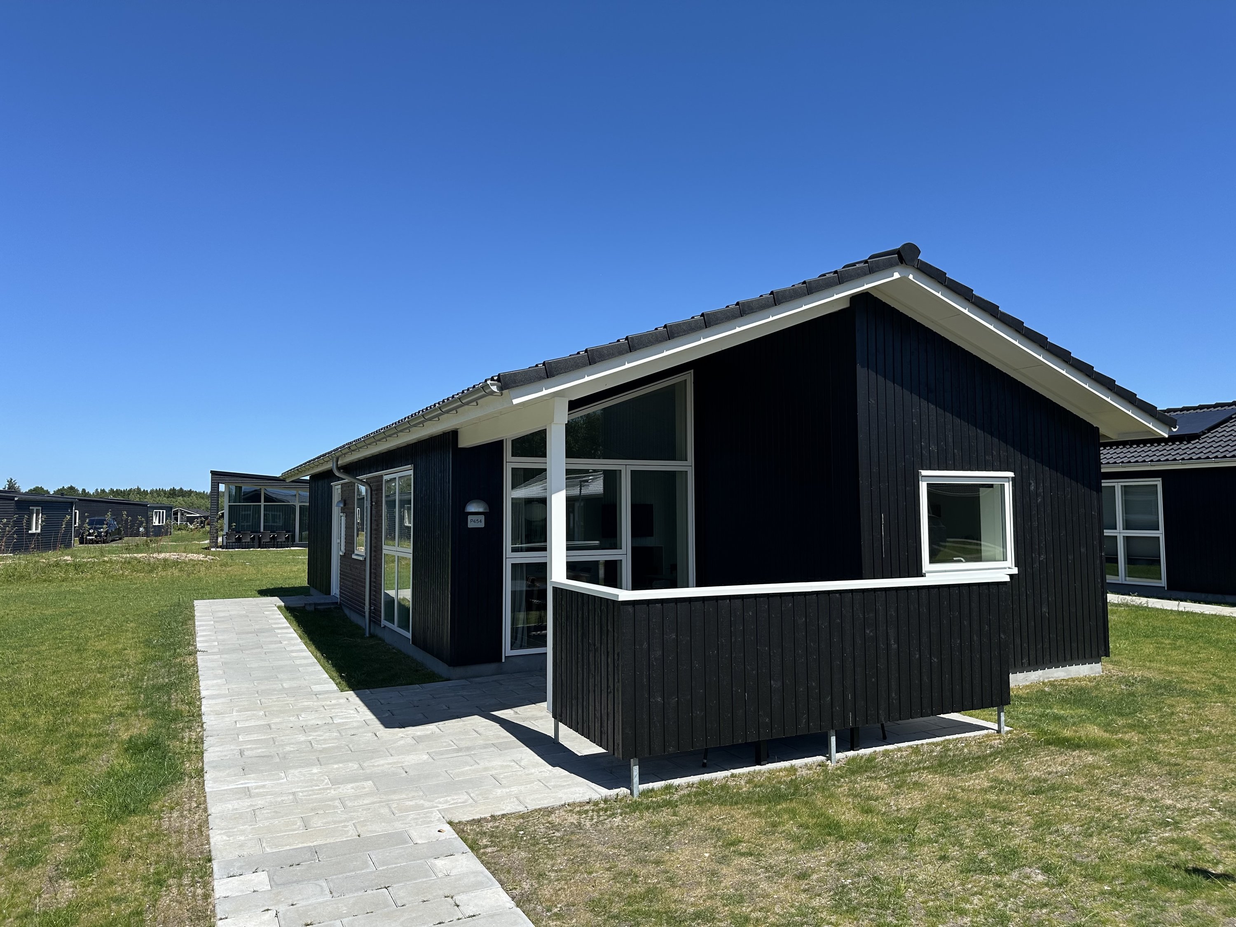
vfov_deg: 56.8
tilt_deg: +3.6
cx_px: 618
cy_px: 464
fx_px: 857
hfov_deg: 71.6
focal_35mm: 24
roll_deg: +0.7
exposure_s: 1/3861
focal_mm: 6.86
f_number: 1.78
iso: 80
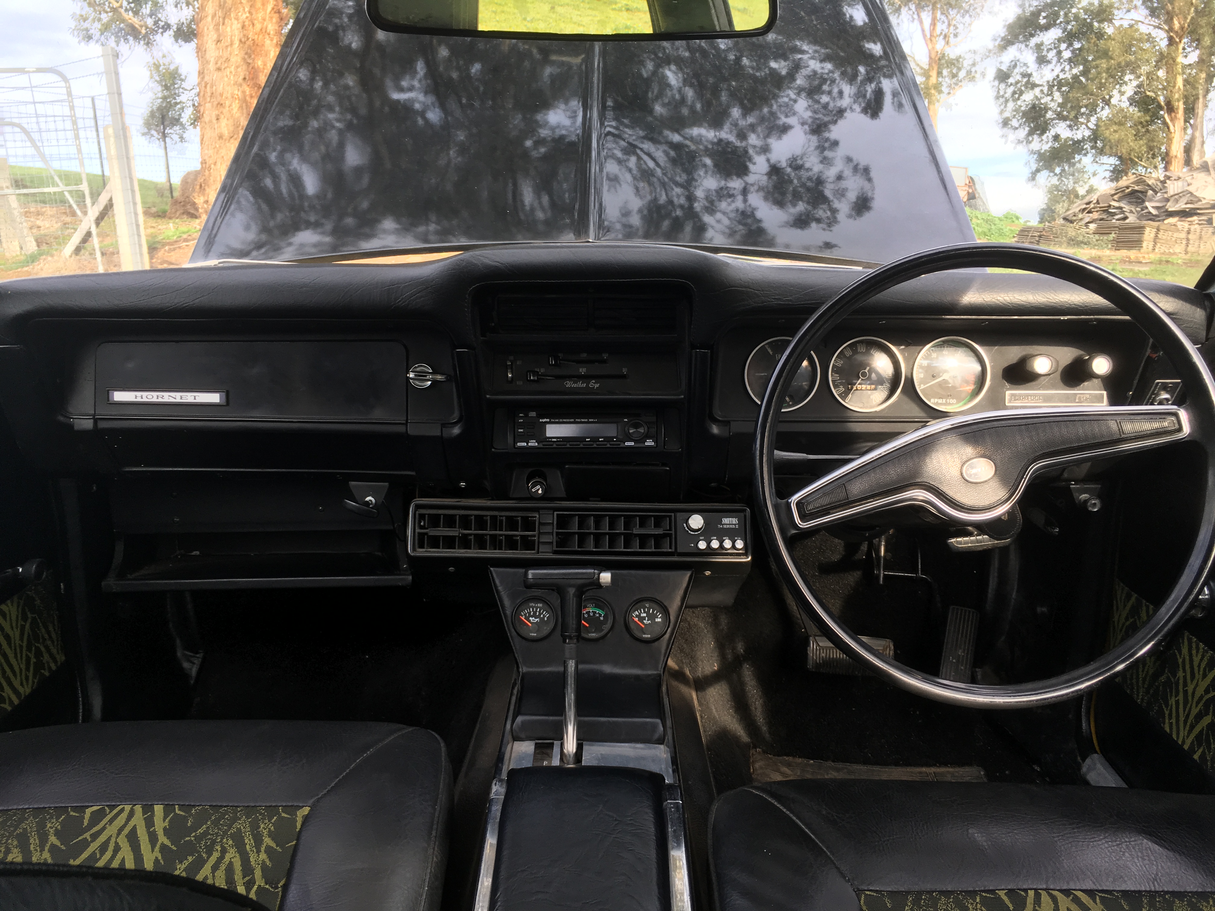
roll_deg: +2.5
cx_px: 608
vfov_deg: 48.2
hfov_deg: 61.7
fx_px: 1018
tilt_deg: -8.0
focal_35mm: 29
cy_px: 456
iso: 32
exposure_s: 1/100
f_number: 2.2
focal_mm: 4.15
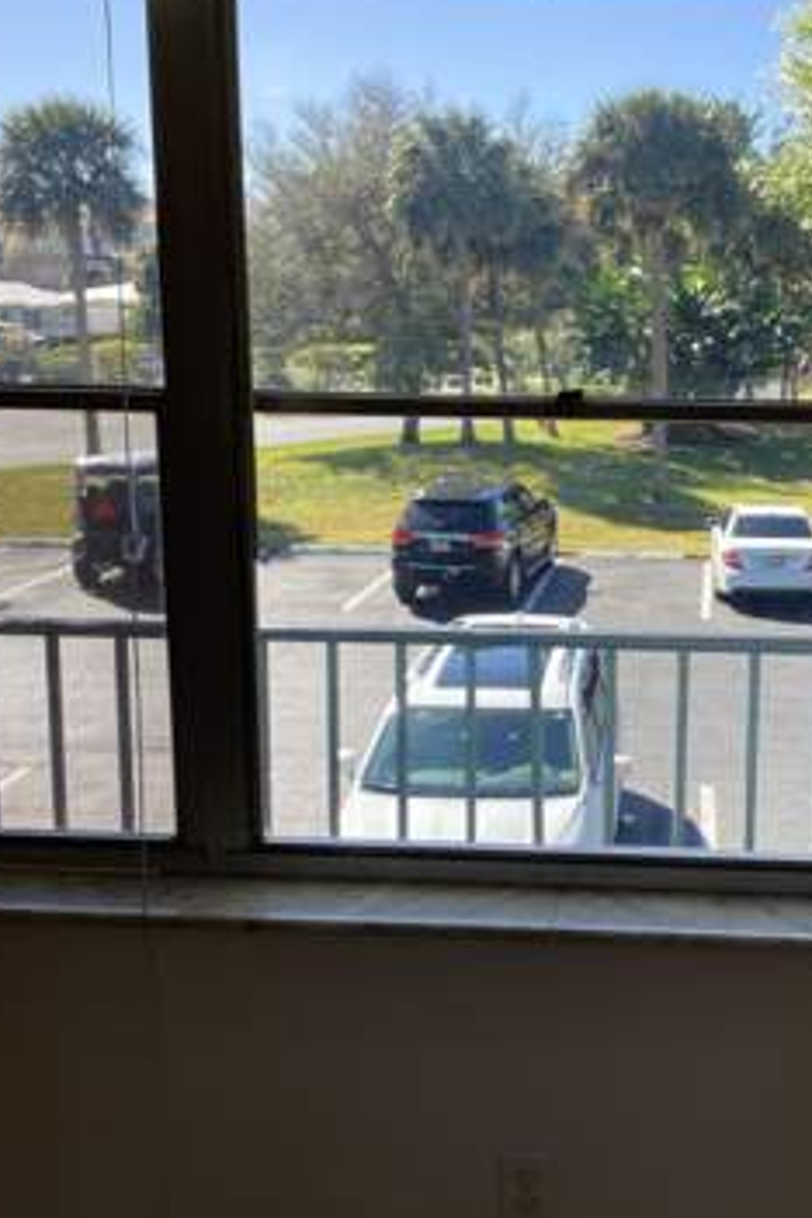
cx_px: 614
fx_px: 1489
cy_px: 599
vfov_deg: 44.5
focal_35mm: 44
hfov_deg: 30.0
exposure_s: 1/367
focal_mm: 3.3
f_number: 2.4
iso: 25
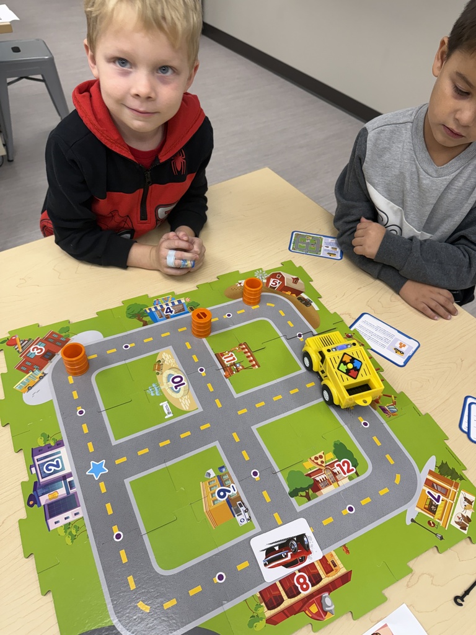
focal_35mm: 24
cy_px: 318
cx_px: 238
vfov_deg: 71.6
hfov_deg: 56.8
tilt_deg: -46.4
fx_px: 440
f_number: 1.78
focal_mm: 6.76
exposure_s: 1/120
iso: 125
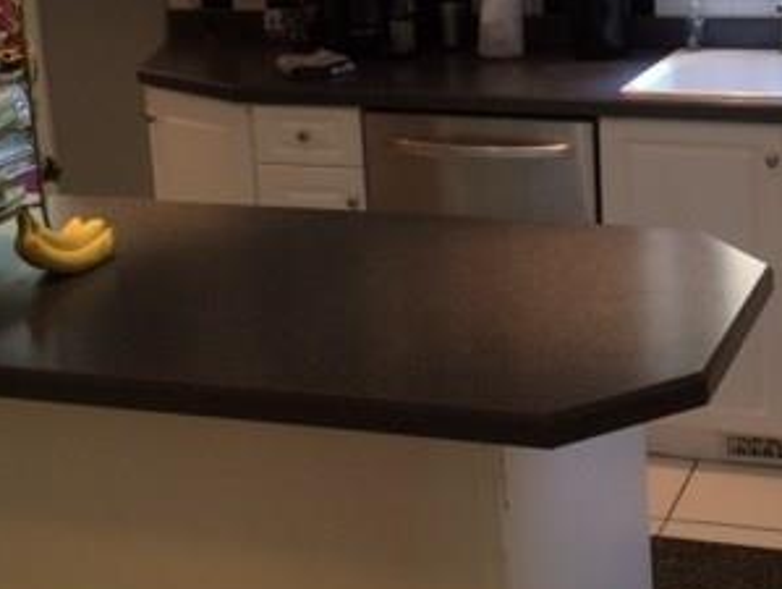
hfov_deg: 30.0
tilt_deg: -11.7
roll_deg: +0.6
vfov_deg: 23.0
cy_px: 39
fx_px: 1402
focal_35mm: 62
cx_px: 680
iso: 64
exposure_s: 1/30
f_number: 2.2
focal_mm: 4.15
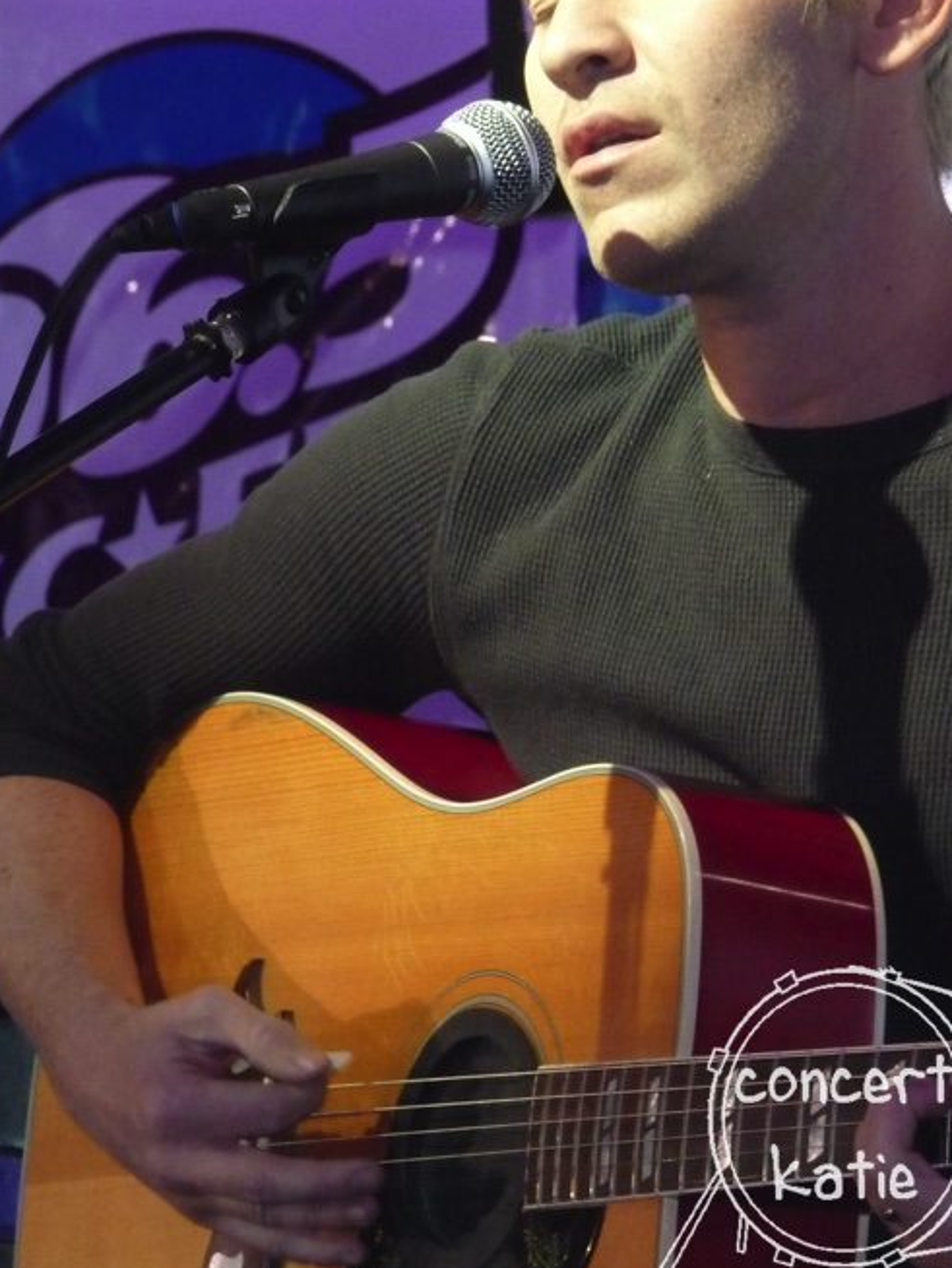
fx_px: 13595
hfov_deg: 4.0
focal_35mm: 371
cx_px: 580
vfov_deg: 5.3
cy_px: 493
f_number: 4.9
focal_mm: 47
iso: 800
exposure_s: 1/60
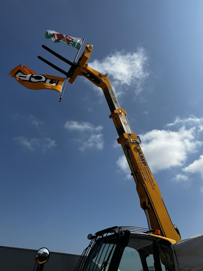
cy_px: 136
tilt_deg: +36.4
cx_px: 102
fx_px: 203
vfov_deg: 67.3
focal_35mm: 26
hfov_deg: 53.1
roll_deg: -1.7
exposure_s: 1/8696
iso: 50
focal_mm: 5.7
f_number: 1.5
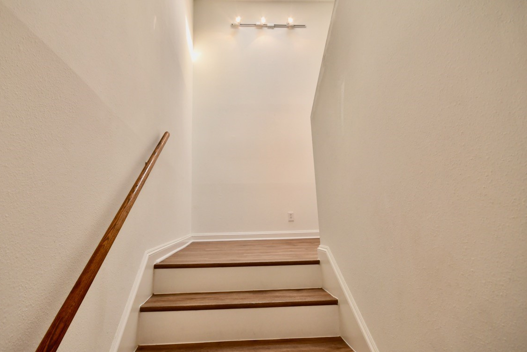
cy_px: 169
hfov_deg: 93.1
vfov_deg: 70.5
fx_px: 249
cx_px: 244
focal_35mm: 17
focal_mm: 10
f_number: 7.1
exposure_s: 1/60
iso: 640
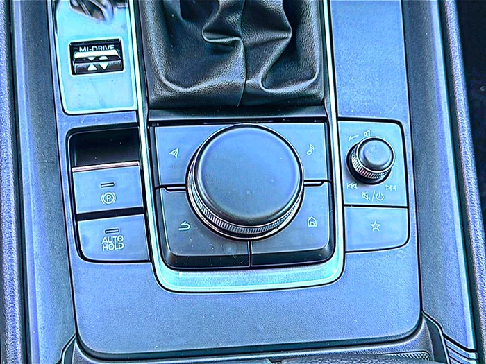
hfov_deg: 47.9
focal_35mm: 39
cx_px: 243
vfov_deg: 36.8
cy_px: 182
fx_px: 548
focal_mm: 6.86
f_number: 1.78
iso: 80
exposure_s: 1/40
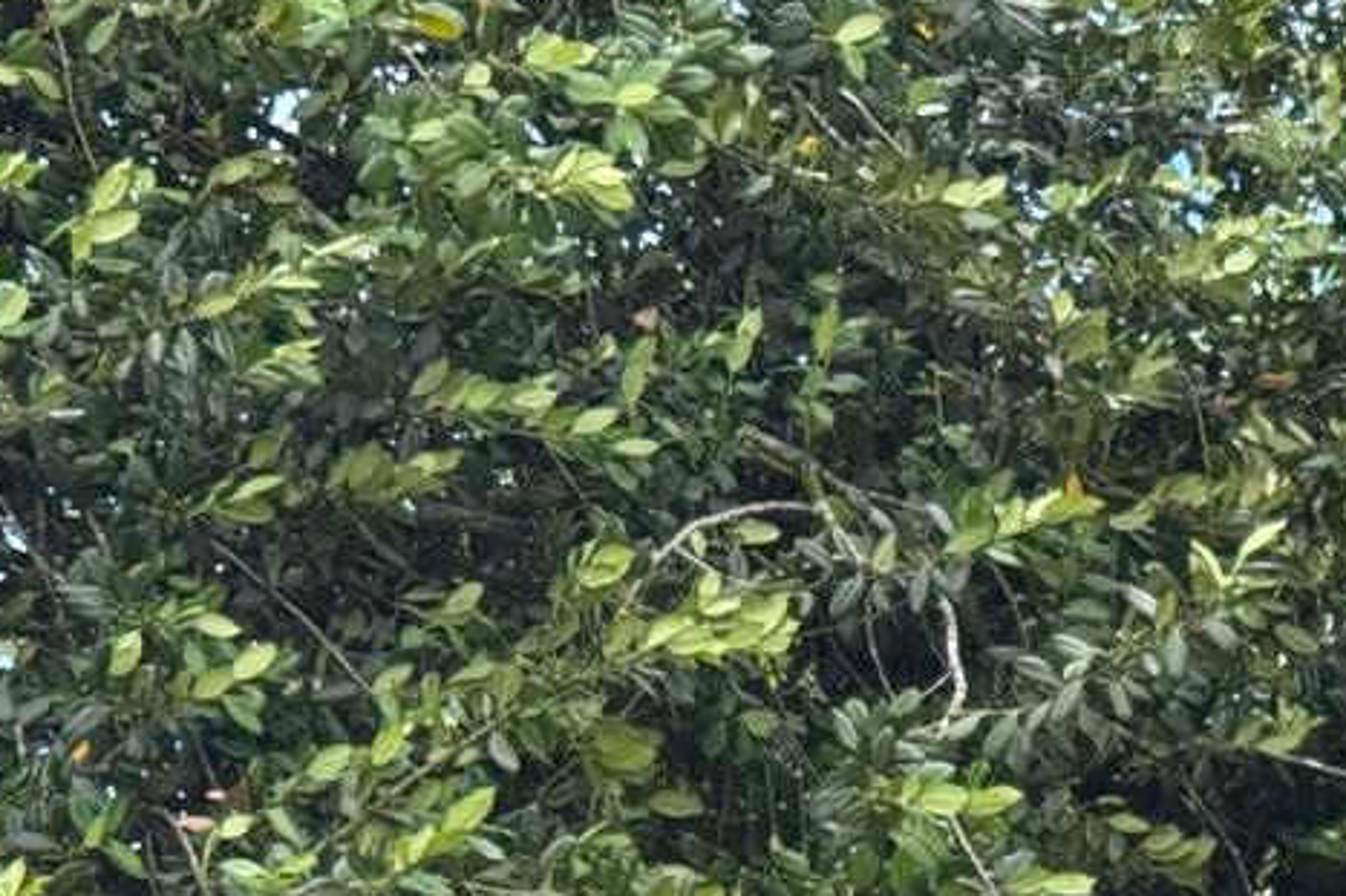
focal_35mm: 154
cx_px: 1571
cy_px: 1397
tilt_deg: +4.4
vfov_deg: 8.7
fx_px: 5756
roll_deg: -0.6
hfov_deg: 13.0
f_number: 1.78
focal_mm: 6.76
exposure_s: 1/1152
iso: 64
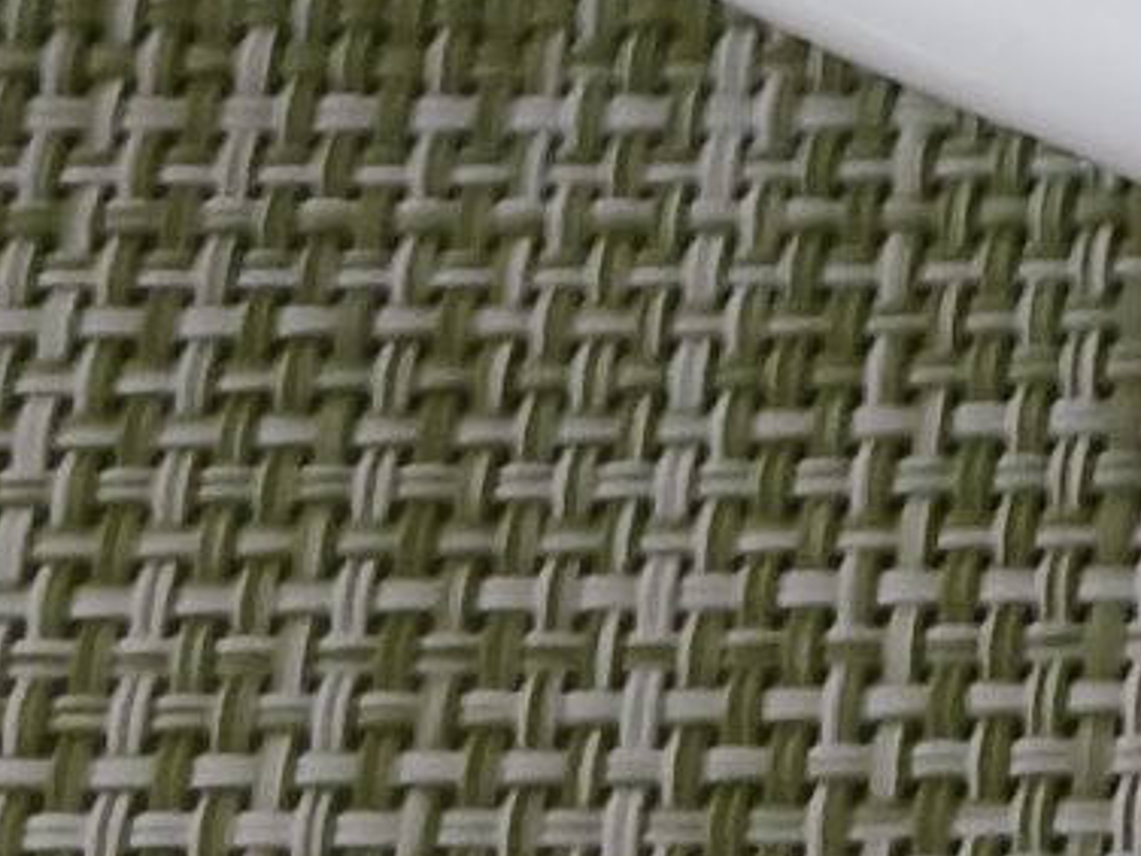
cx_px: 2358
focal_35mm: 184
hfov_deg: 9.9
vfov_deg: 7.0
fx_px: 6065
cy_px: -1973
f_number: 1.8
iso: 100
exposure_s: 1/50
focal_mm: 4
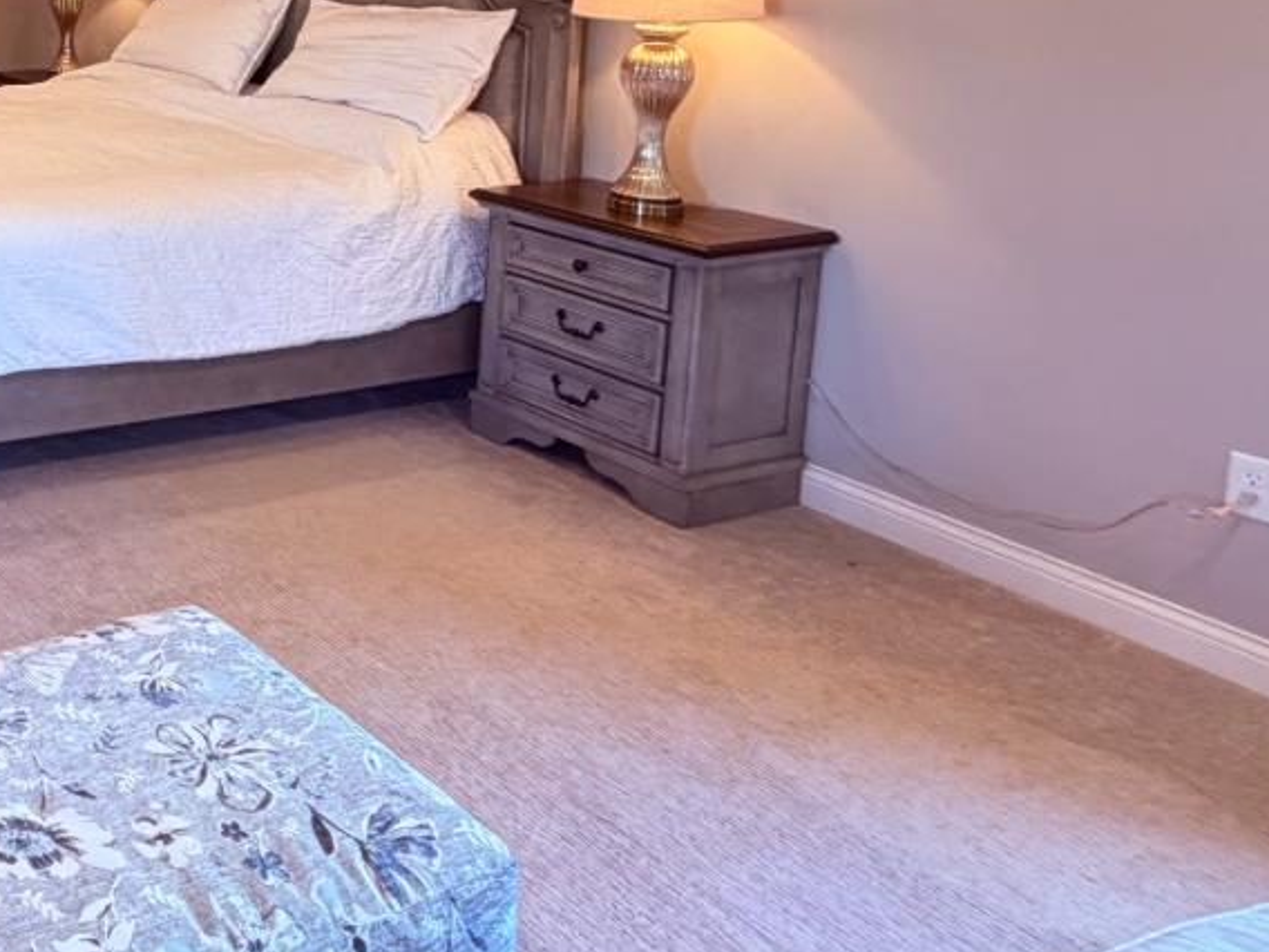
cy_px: 86
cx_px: -212
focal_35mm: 37
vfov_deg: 36.2
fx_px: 1356
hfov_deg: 38.6
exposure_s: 1/60
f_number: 2.2
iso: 250
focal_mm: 2.22
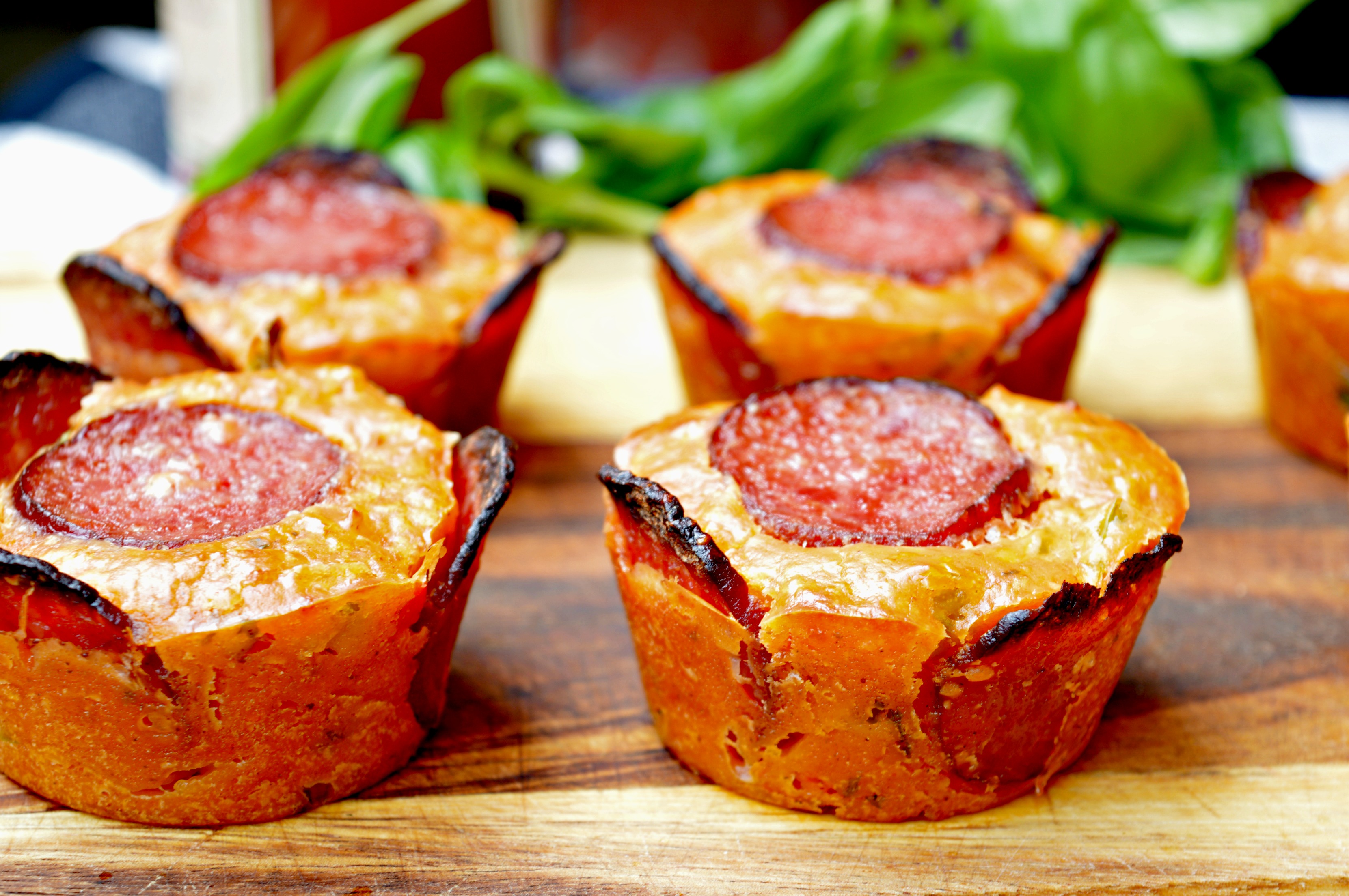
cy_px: 448
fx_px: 3089
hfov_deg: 24.6
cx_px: 674
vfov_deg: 16.5
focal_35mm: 82
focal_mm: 55
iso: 100
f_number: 5.6
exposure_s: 1/25
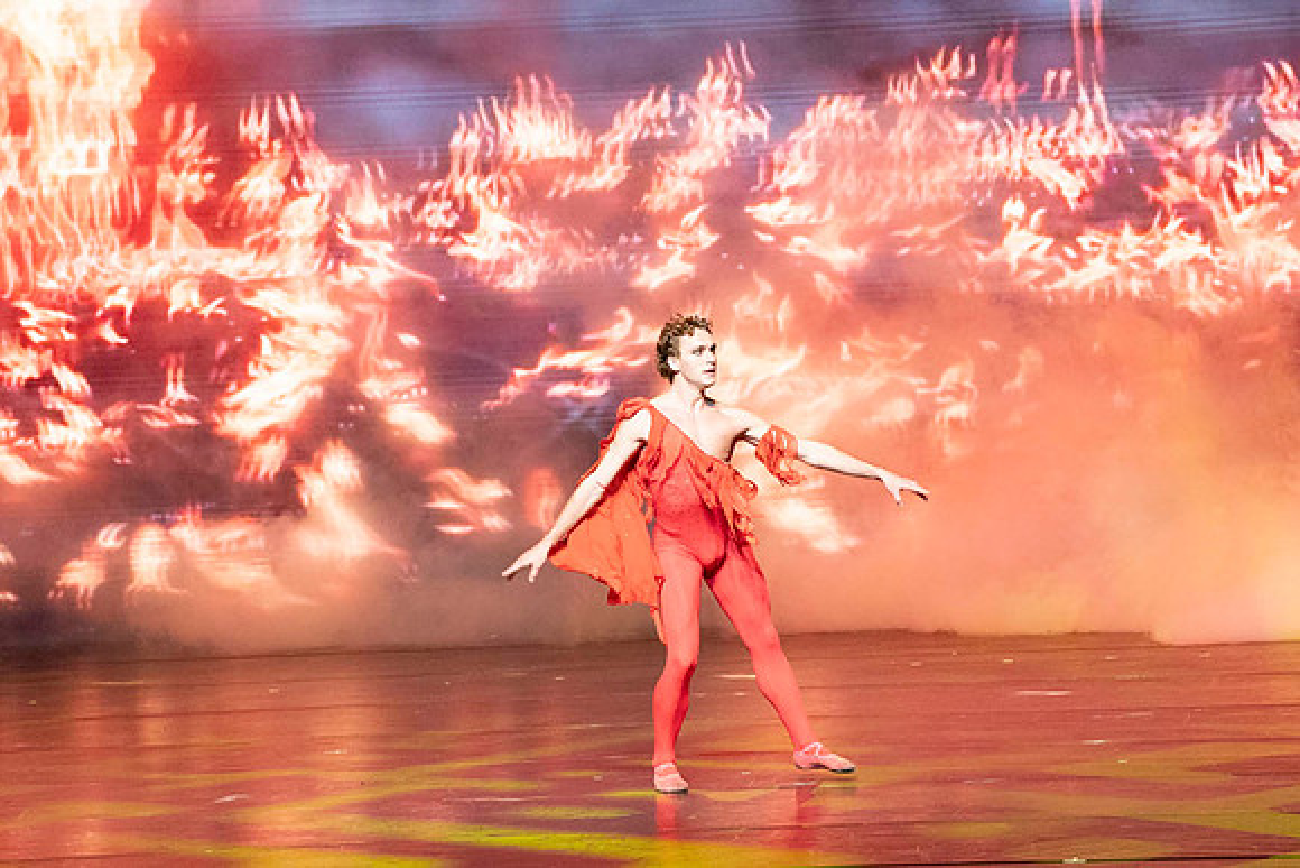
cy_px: 434
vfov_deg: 5.0
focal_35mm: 274
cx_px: 650
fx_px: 9896
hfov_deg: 7.5
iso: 6400
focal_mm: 274
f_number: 6.3
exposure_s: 1/400
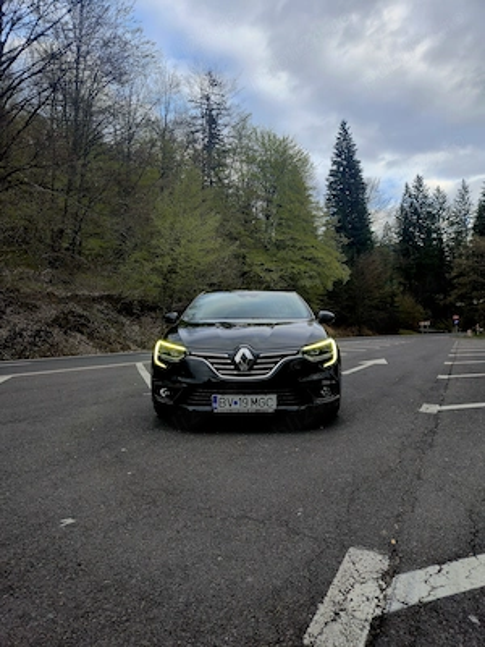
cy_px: 324
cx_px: 242
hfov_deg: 58.9
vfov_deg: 73.9
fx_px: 430
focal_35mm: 23
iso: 25
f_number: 1.8
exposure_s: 1/233
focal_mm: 5.4
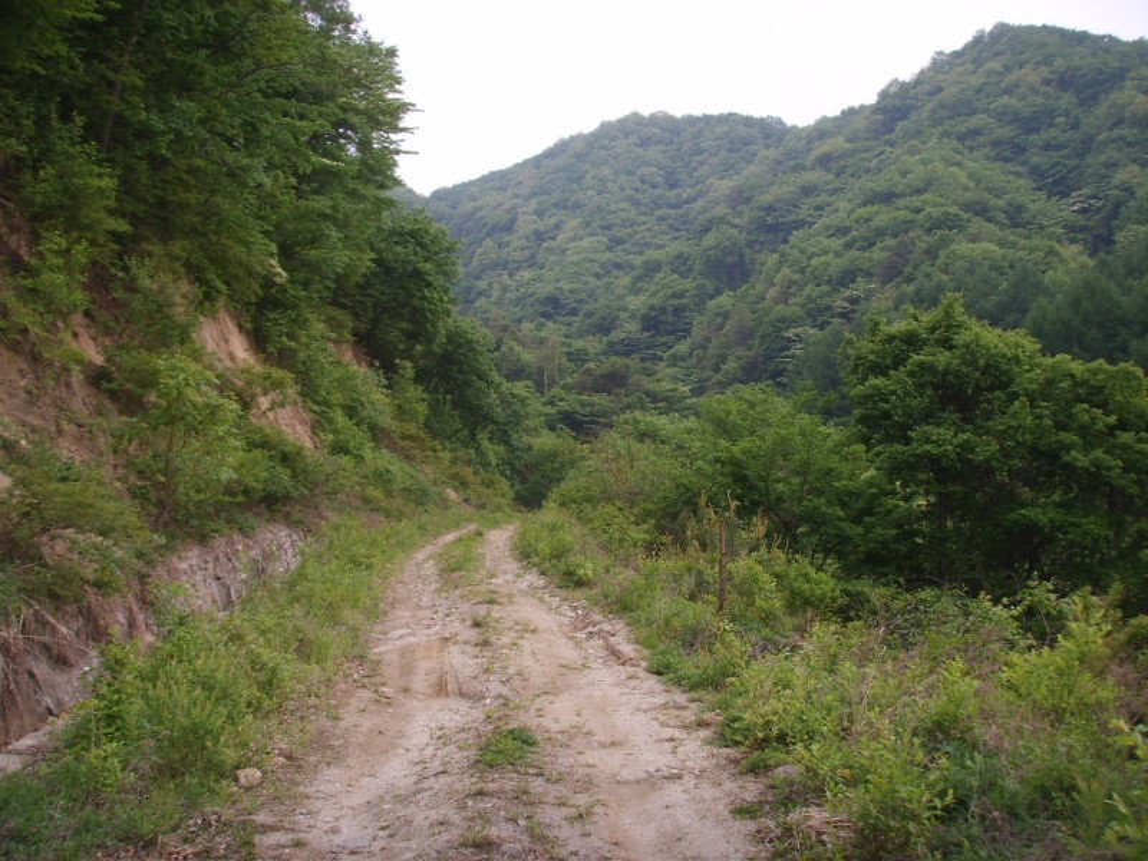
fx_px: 1293
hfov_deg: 47.9
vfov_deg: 36.8
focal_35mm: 39
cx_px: 574
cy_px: 430
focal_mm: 6.6
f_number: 3.5
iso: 50
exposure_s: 1/125
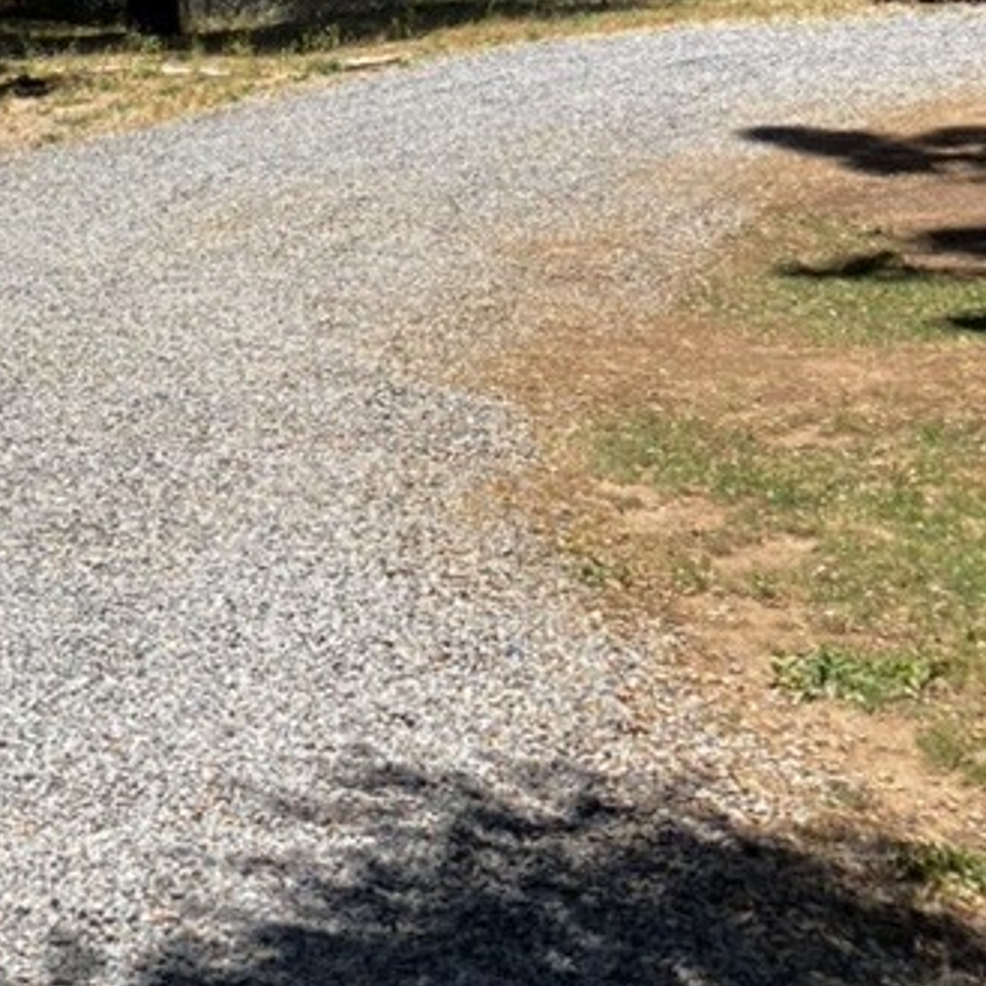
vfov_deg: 21.8
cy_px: 39
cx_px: -93
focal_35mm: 77
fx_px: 2481
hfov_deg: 21.4
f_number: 1.8
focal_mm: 3.99
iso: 32
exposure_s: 1/1215
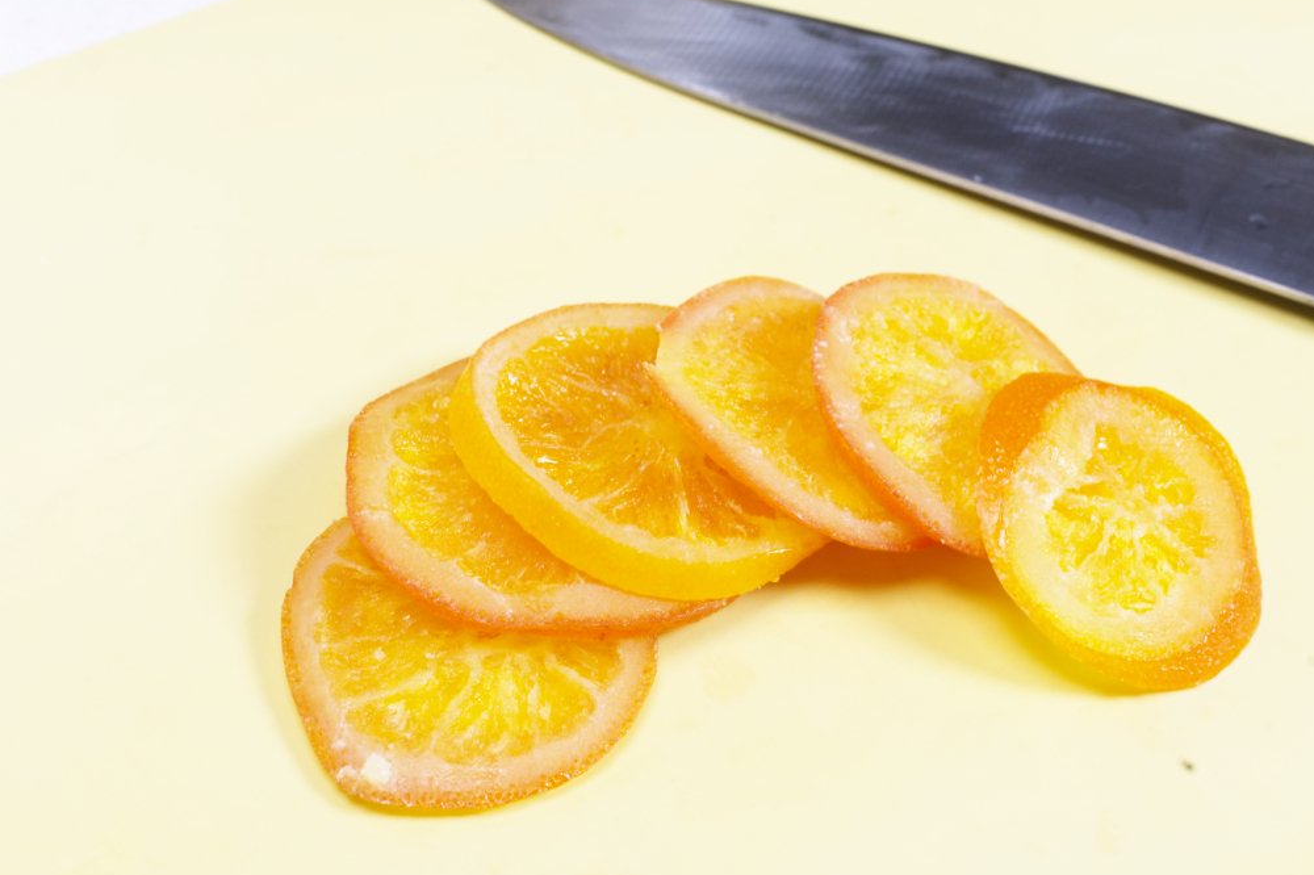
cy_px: 495
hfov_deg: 33.3
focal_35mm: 60
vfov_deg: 22.6
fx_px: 2189
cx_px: 787
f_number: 11
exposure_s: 1/60
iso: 800
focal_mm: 50
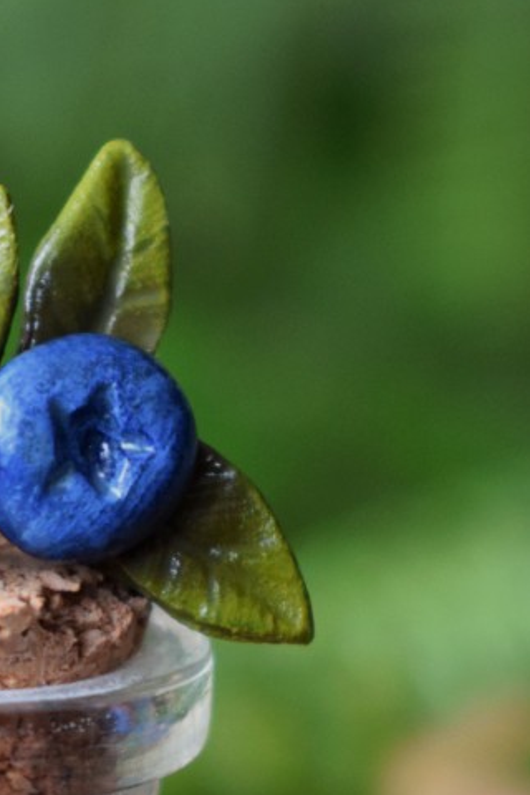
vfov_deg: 10.4
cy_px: 459
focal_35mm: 198
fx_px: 4377
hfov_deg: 6.9
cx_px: -17
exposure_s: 1/60
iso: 2000
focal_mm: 55
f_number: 5.6
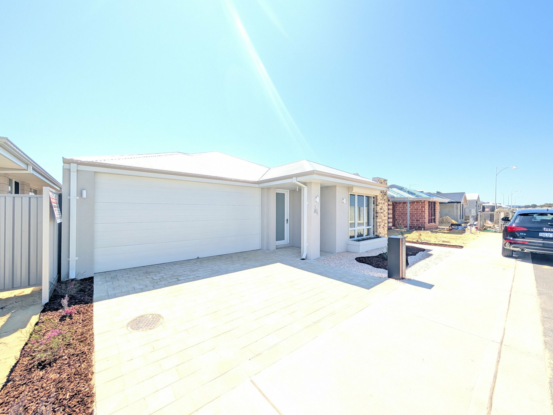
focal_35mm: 12
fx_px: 192
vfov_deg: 94.5
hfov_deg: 110.5
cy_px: 208
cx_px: 276
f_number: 1.7
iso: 55
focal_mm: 2.02
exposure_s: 1/2016
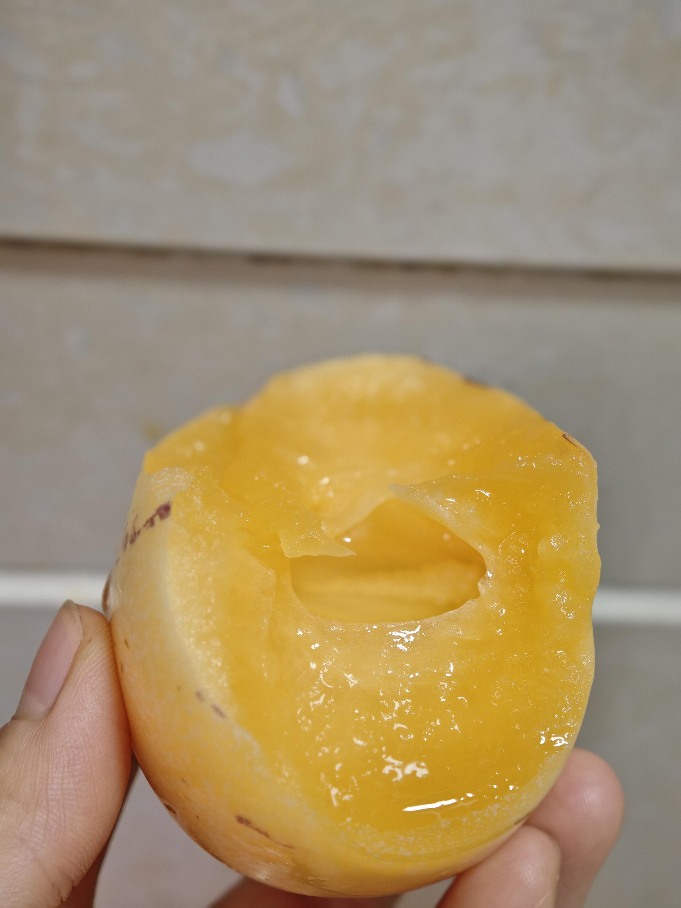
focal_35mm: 60
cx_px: 340
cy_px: 454
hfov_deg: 24.4
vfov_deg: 32.2
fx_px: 1574
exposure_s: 1/100
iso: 1600
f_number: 2
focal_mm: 9
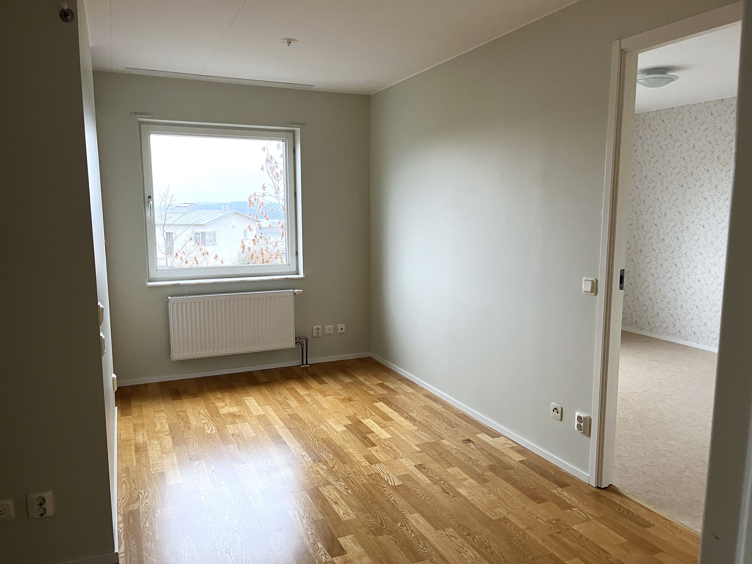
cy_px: 282
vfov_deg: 53.1
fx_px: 565
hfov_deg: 67.3
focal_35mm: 26
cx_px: 376
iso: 160
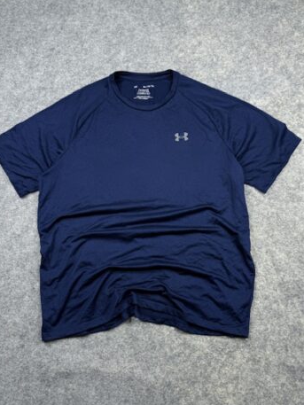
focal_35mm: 28
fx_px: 328
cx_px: 144
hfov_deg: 49.7
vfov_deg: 63.4
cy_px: 205
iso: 64
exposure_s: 1/100
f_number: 1.78
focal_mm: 6.76
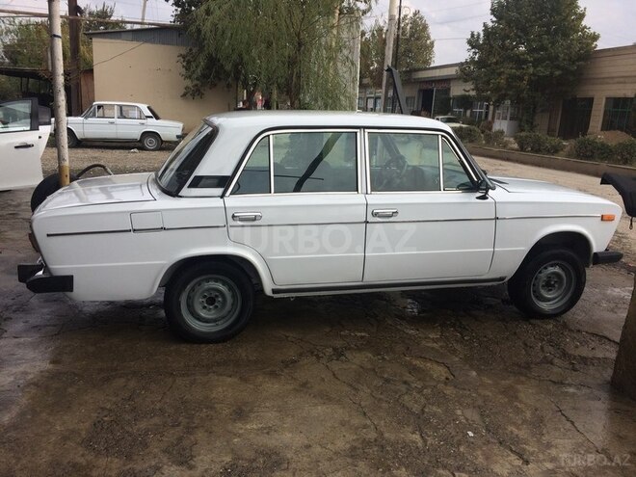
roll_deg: -4.4
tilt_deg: -14.6
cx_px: 318
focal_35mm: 29
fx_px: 533
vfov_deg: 48.2
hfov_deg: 61.7
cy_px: 238
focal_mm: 4.15
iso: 32
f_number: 2.2
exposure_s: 1/1866
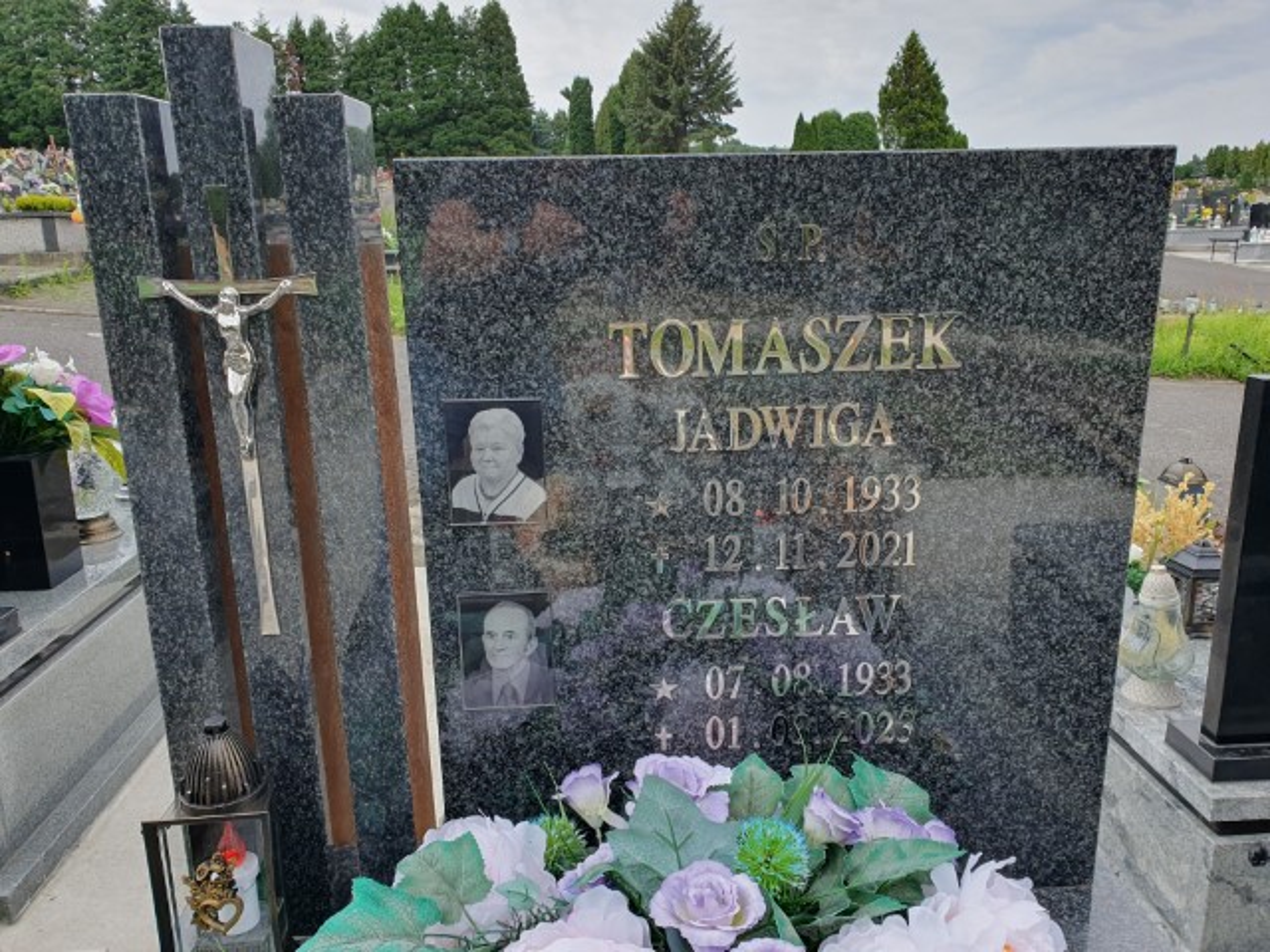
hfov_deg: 67.3
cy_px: 476
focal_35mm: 26
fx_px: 954
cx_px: 635
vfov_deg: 53.1
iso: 50
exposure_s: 1/678
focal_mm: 4.32
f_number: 2.4
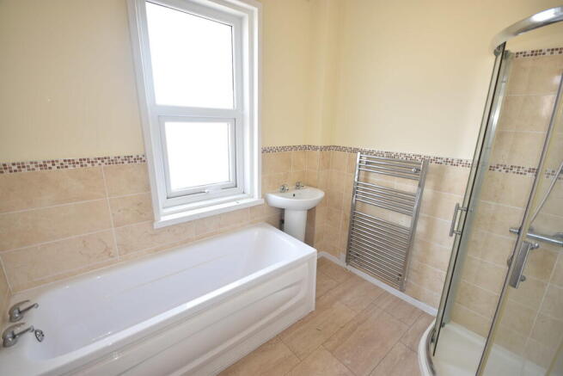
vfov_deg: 77.4
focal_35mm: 15
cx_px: 282
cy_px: 188
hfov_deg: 100.4
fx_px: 235
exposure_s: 1/20
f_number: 4
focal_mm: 10
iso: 100
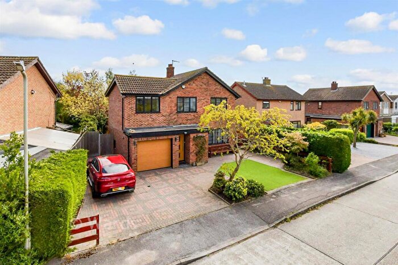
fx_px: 166
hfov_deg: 100.4
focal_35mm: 15
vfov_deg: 77.4
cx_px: 199
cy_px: 132
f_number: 8
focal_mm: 10
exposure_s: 1/2500
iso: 1000
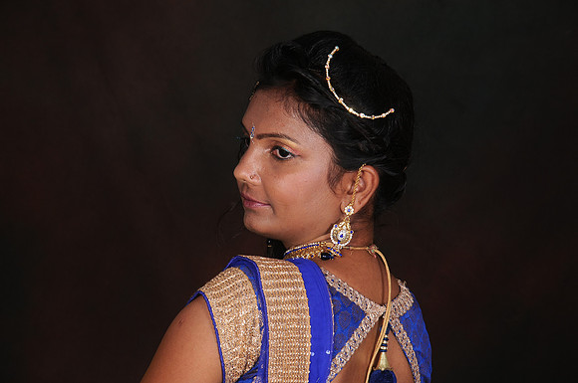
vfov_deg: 9.9
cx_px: 289
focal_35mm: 138
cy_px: 192
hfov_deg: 14.9
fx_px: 2213
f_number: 10
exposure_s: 1/125
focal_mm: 92
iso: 200
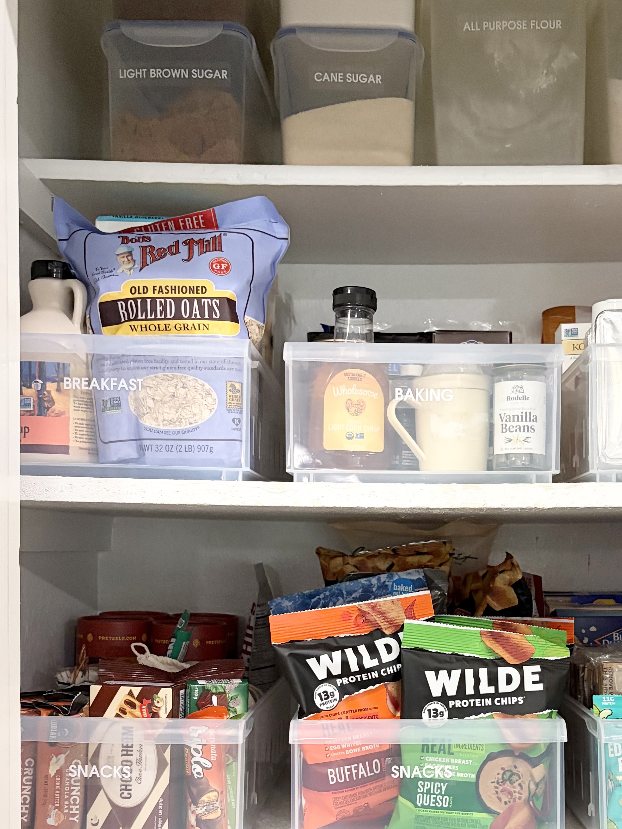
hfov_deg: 33.4
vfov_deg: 43.1
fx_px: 1030
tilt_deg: -1.2
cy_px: 569
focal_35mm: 43
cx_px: 403
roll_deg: -0.9
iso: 500
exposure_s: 1/40
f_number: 1.6
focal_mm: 5.96
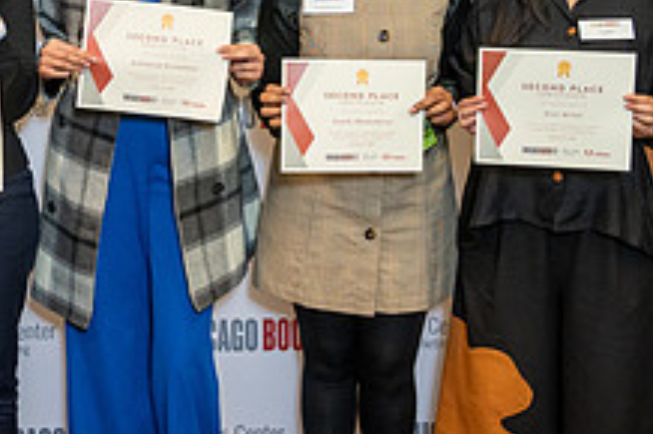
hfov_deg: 31.4
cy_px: 72
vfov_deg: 20.9
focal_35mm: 64
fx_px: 1160
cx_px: 309
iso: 1600
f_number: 4
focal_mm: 24
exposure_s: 1/100
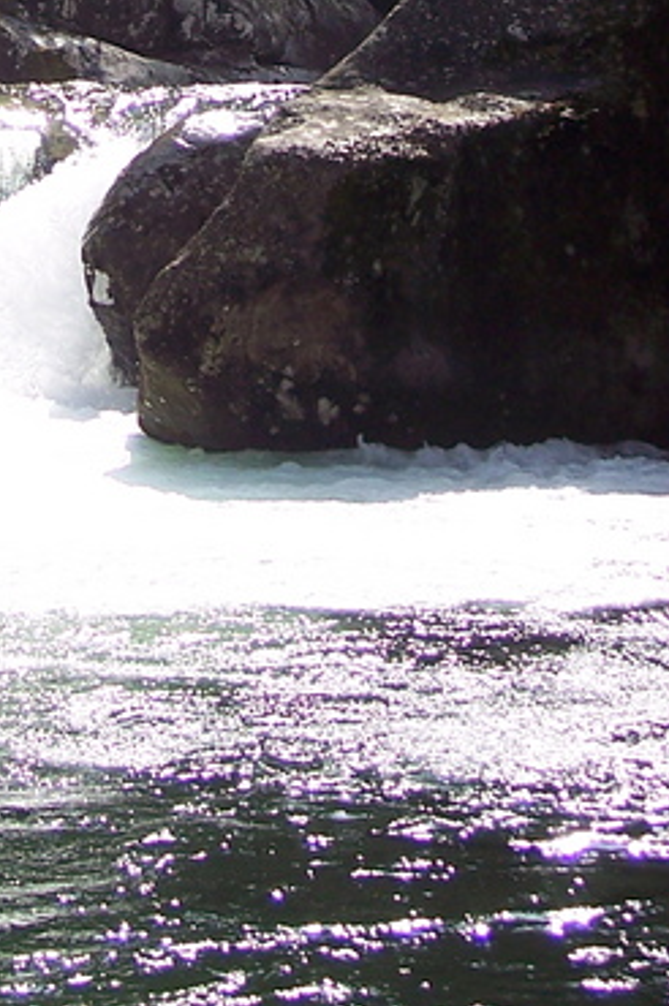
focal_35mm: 117
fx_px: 3267
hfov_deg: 11.5
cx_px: -68
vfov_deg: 16.8
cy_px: -185
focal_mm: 8
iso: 100
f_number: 3.4
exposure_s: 1/500
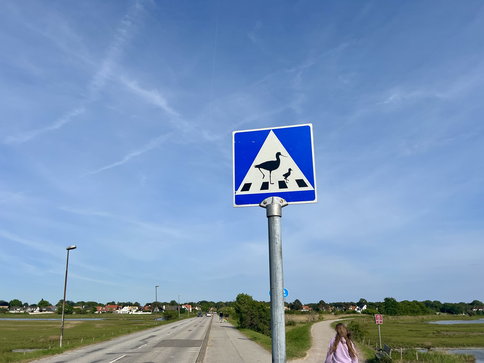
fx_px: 364
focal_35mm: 26
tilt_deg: +18.2
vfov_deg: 53.1
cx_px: 242
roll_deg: -0.2
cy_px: 182
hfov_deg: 67.3
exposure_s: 1/7463
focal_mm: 5.7
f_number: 1.5
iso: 50
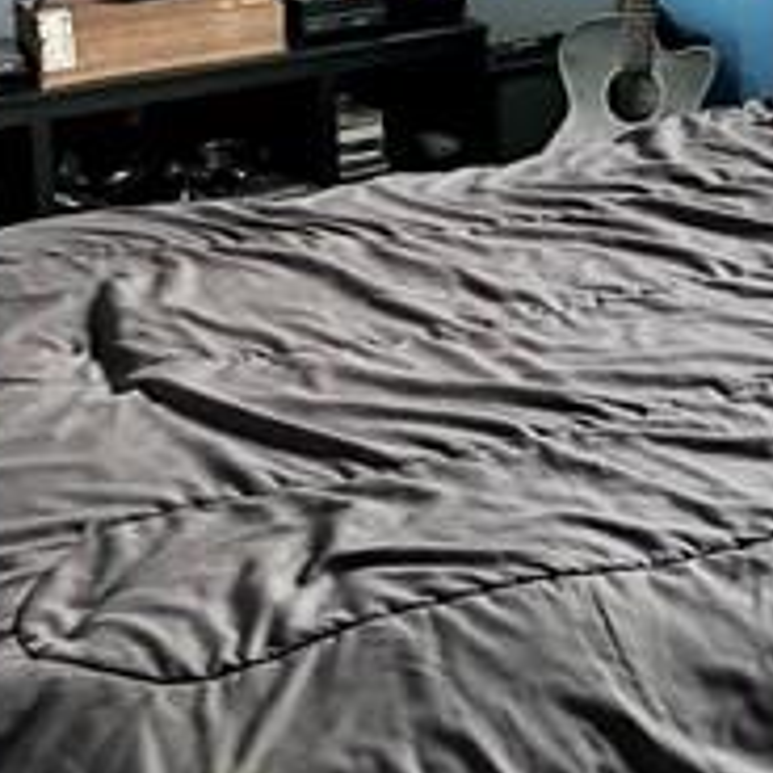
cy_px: -130
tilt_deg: -9.9
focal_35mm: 69
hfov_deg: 24.6
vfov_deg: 23.1
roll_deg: +0.0
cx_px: 609
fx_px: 1743
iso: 500
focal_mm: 2.22
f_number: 2.2
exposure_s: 1/60
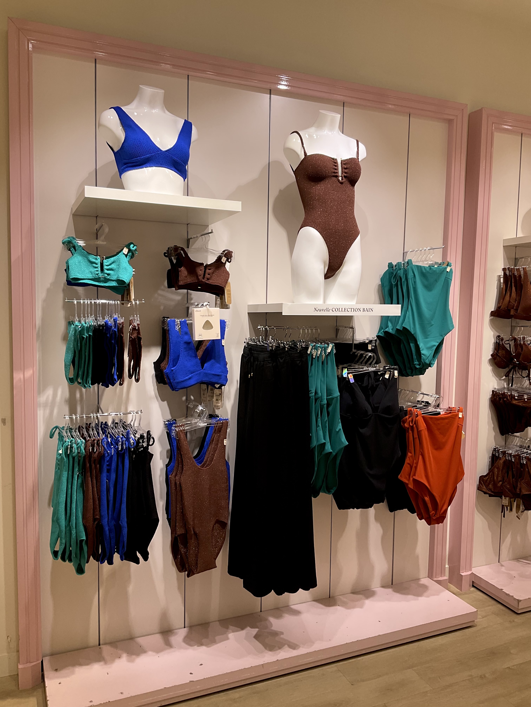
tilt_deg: -5.2
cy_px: 354
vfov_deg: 61.7
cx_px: 266
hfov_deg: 48.2
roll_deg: -0.3
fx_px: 593
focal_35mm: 29
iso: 20
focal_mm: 3
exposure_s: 1/100
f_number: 1.8
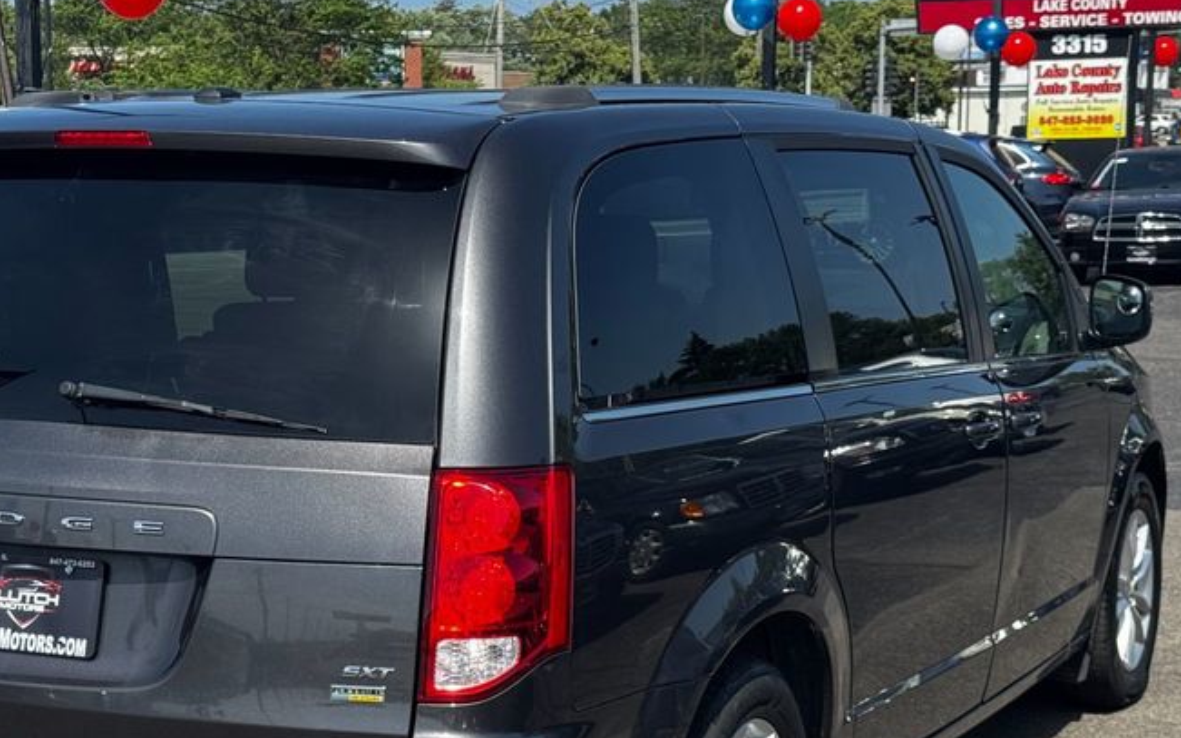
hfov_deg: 25.8
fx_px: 2575
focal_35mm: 80
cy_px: 493
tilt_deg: -8.6
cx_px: 475
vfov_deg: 16.3
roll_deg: +0.5
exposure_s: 1/2110
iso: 64
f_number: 1.78
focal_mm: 6.76
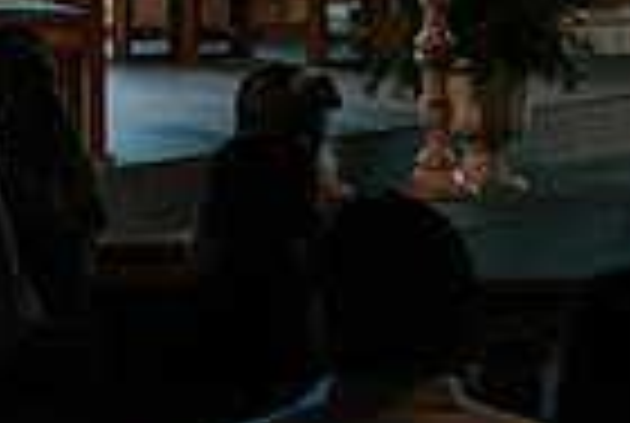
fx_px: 6226
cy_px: -223
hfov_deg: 5.7
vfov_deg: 3.9
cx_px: -657
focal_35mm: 355
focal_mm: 85
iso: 800
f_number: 5.6
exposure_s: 1/200
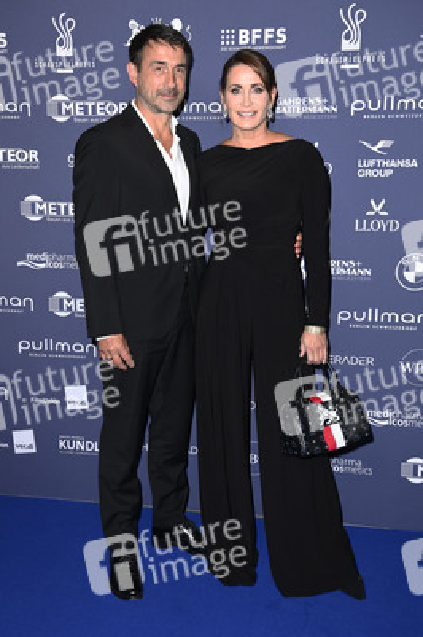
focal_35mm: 48
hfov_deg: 28.0
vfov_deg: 41.1
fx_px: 847
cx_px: 212
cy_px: 318
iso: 640
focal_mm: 48
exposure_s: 1/250
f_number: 5.6
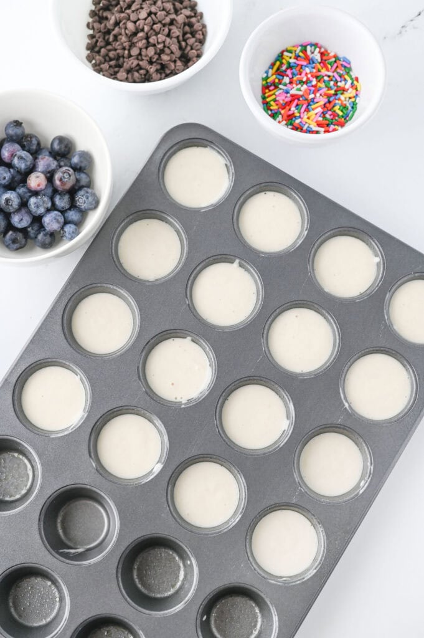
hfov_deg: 26.9
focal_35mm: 50
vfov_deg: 39.6
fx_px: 885
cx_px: 212
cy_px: 319
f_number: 4
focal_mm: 50
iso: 220
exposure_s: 1/100
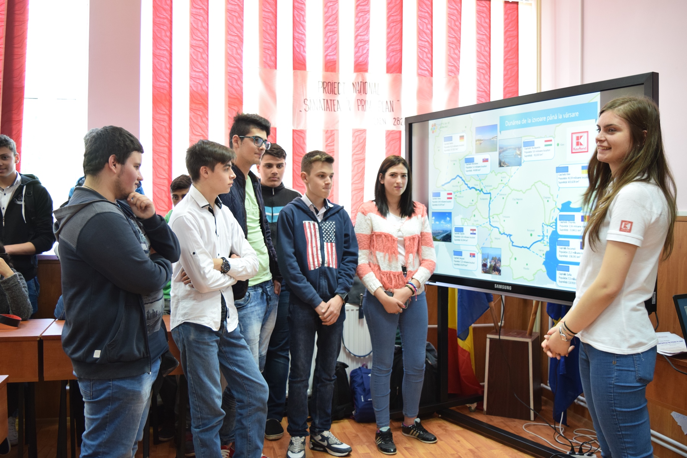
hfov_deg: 55.1
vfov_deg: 38.4
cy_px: 229
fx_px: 658
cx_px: 344
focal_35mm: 34
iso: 800
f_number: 3.8
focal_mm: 23
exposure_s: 1/40
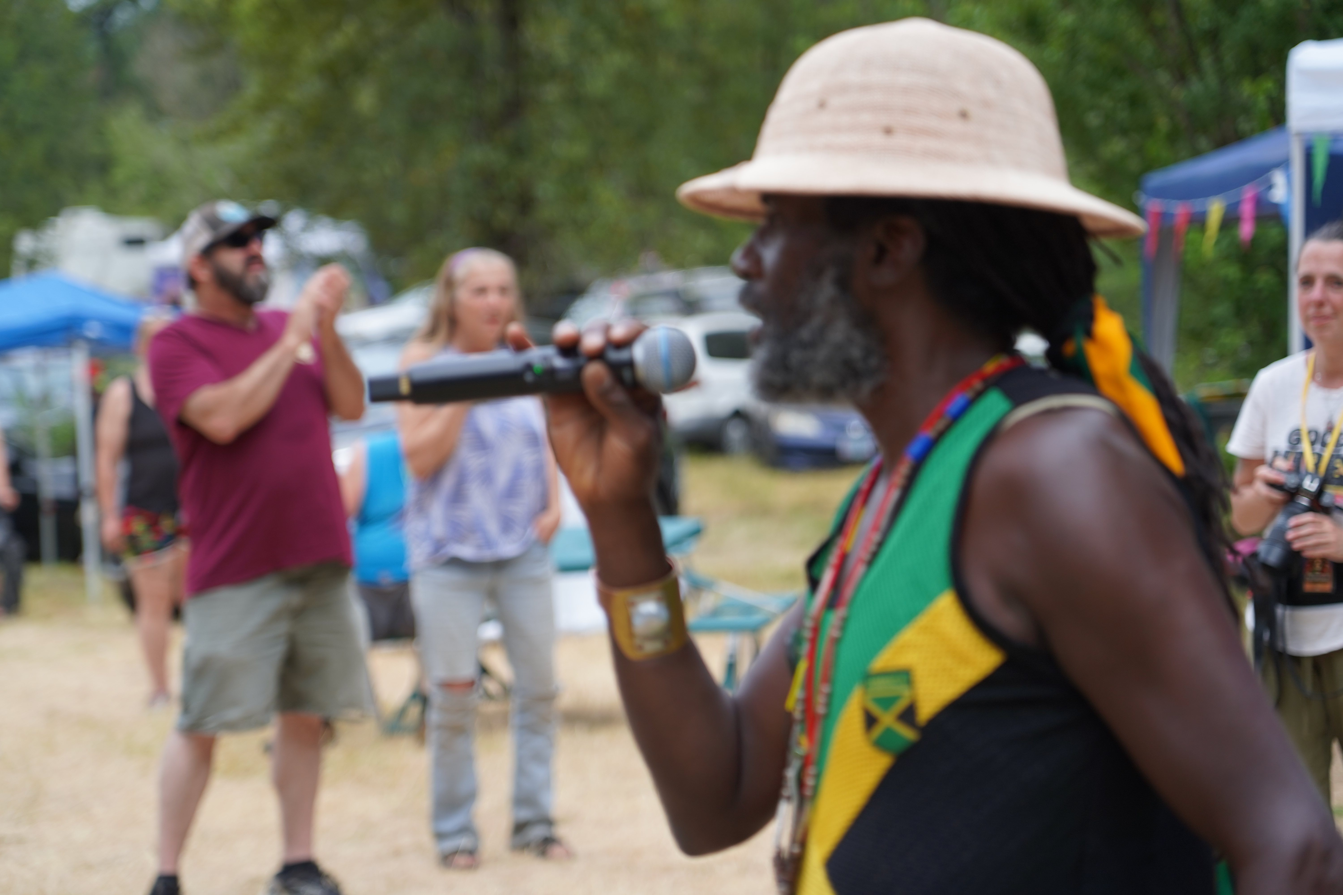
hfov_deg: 19.5
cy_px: 448
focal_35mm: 105
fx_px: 3917
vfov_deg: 13.0
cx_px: 672
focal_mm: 105
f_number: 4
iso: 200
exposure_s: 1/160
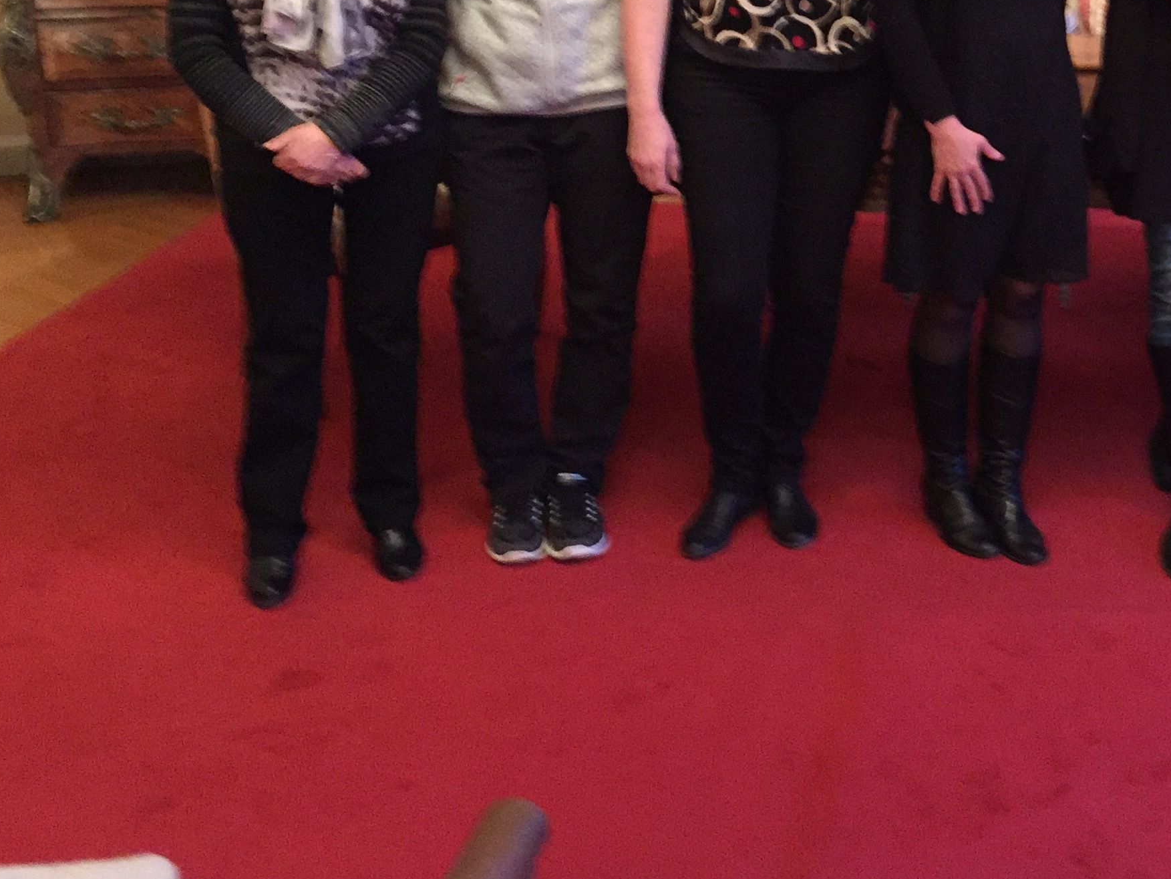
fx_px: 1827
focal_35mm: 54
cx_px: 1048
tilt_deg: -14.5
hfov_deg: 33.7
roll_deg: -1.1
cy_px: 167
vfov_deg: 26.5
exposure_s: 1/17
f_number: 2.2
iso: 320
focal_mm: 4.15
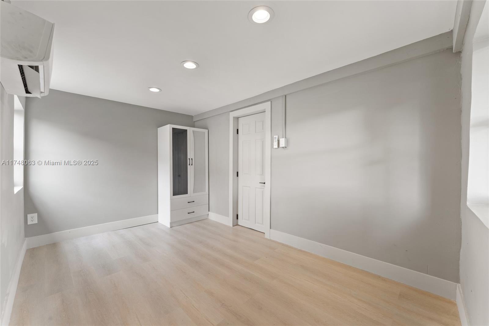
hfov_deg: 104.3
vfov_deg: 81.2
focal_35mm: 14
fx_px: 190
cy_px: 163
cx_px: 244
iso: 320
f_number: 9
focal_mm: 14
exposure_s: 1/2.5
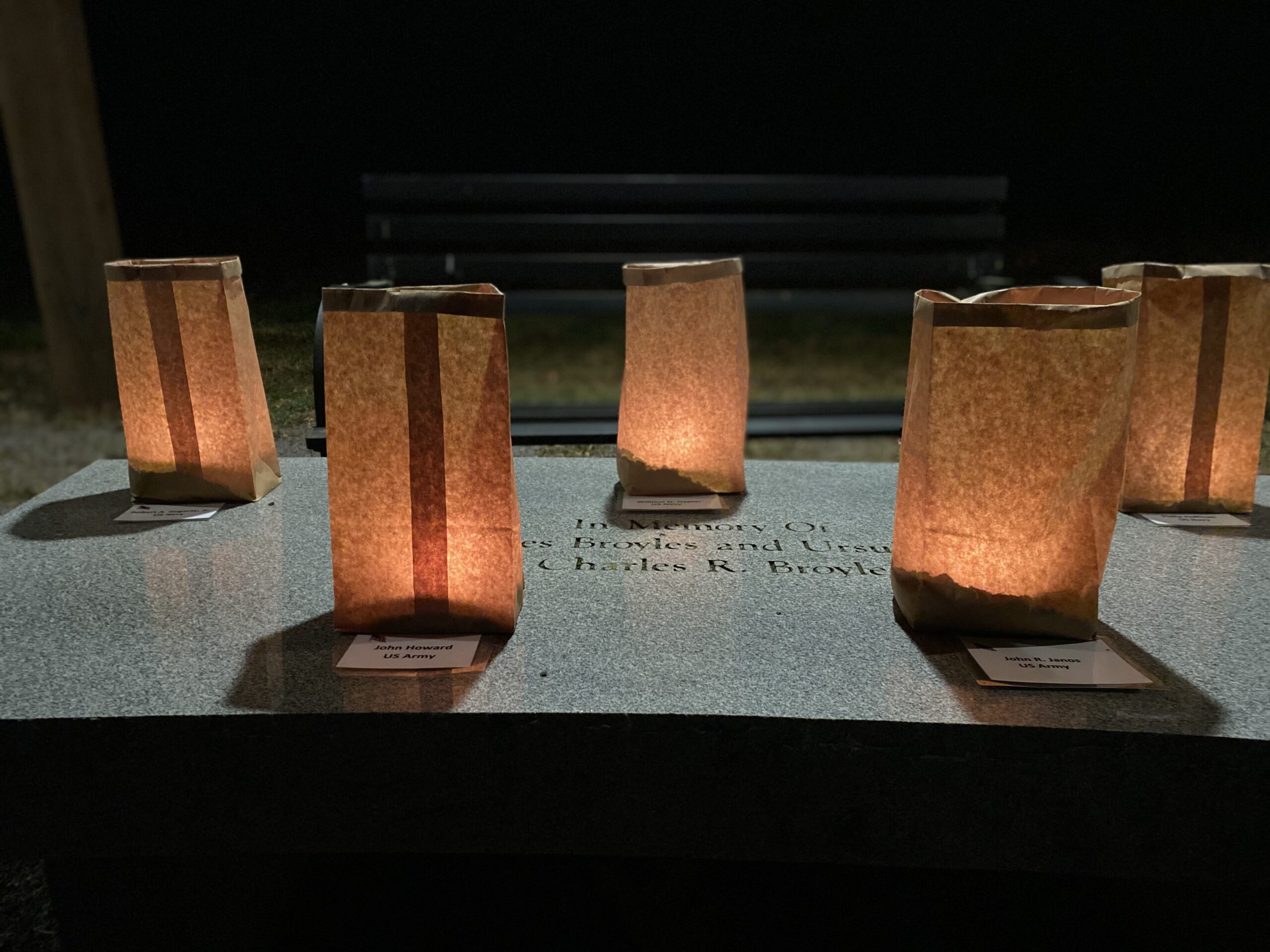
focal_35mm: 26
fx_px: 954
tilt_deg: -19.0
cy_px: 476
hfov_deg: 67.3
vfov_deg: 53.1
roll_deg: +0.6
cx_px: 635
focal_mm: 4.25
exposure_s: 1/30
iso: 640
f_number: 1.8
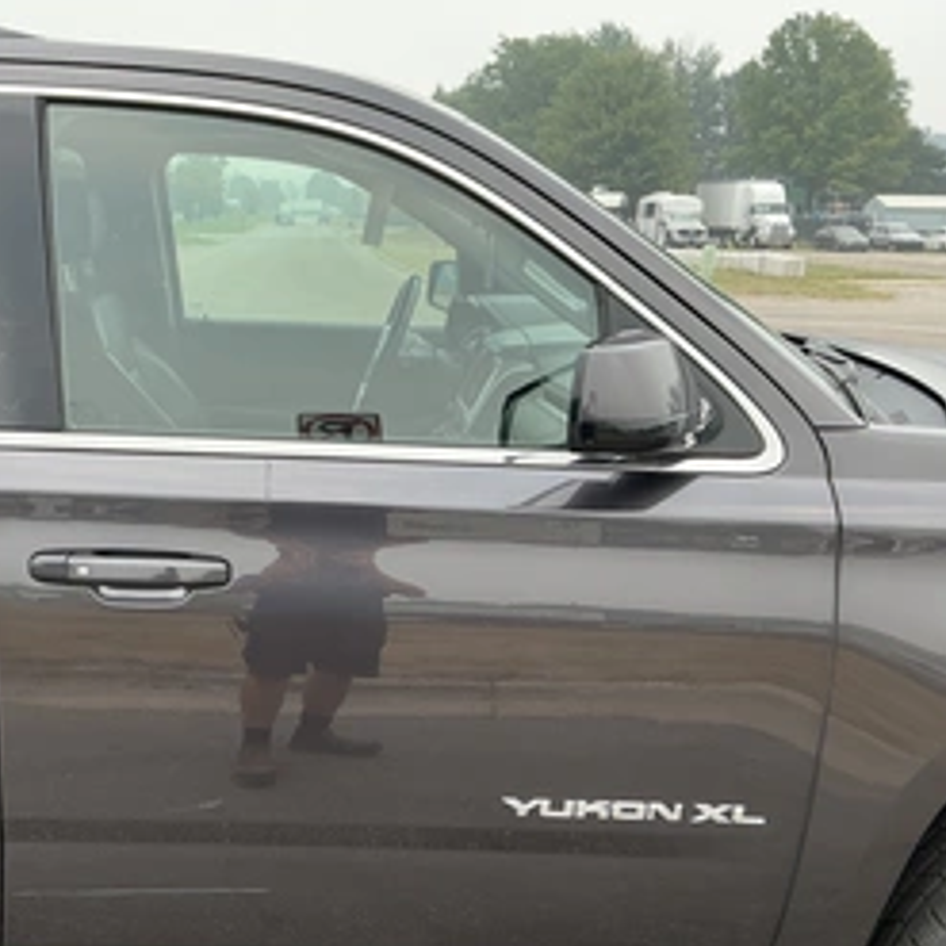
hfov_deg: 41.4
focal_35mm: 40
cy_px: 559
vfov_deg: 41.7
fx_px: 1237
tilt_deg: -15.2
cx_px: 322
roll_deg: -0.2
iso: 25
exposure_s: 1/389
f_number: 1.8
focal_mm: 3
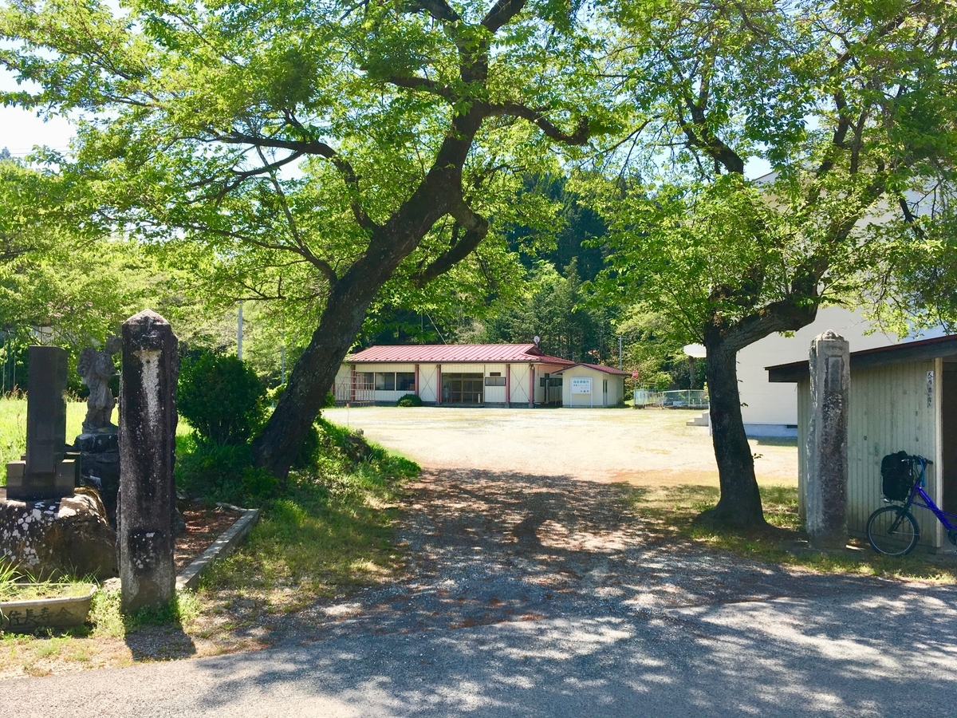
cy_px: 359
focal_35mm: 29
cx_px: 478
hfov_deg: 61.7
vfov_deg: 48.2
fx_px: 802
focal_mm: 4.15
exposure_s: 1/810
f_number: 2.2
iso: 25
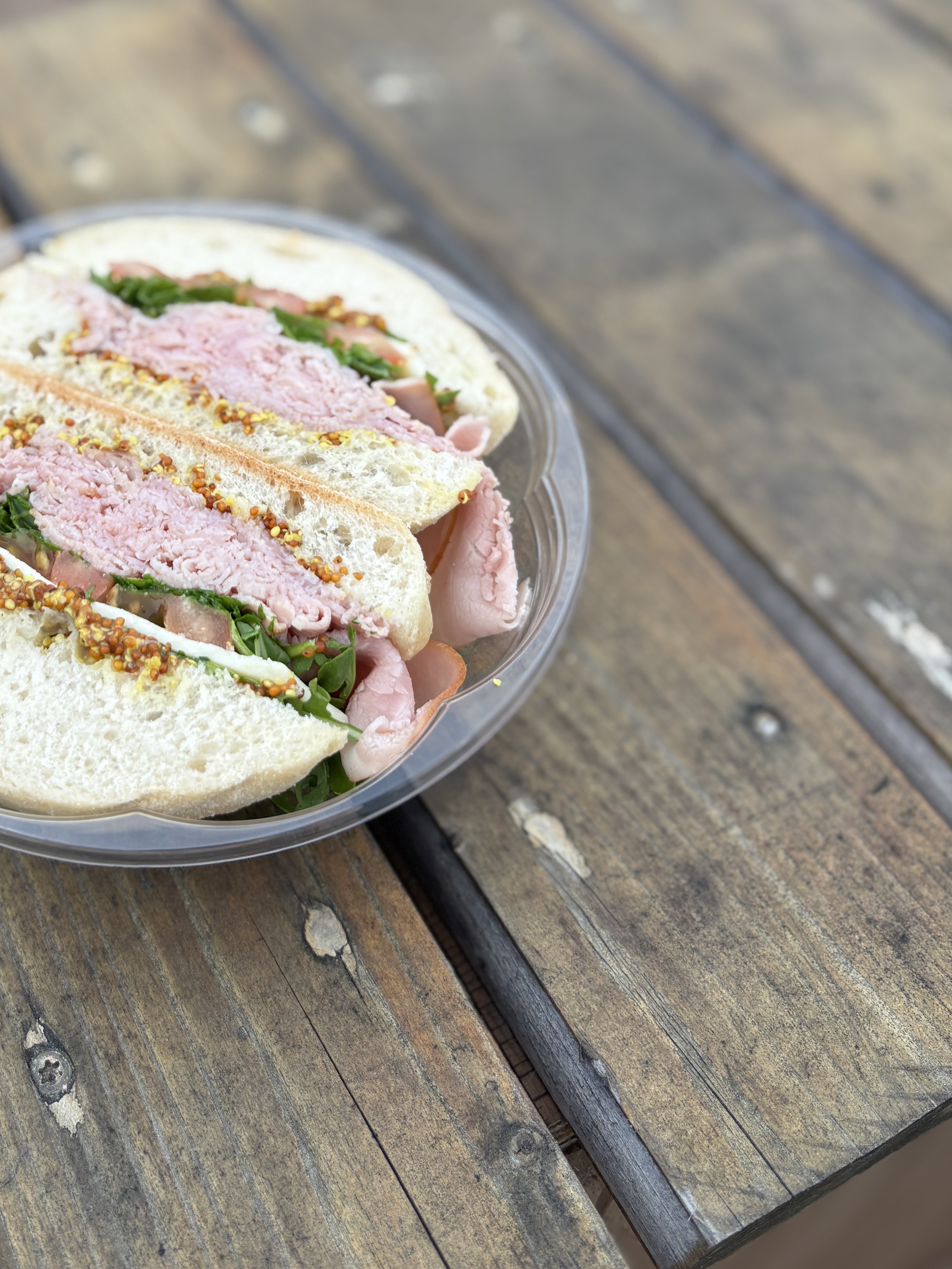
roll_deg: -2.4
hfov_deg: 35.1
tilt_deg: -43.5
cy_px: 342
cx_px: 232
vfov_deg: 45.4
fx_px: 1467
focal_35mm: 40
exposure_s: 1/1047
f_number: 1.6
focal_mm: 5.96
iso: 50
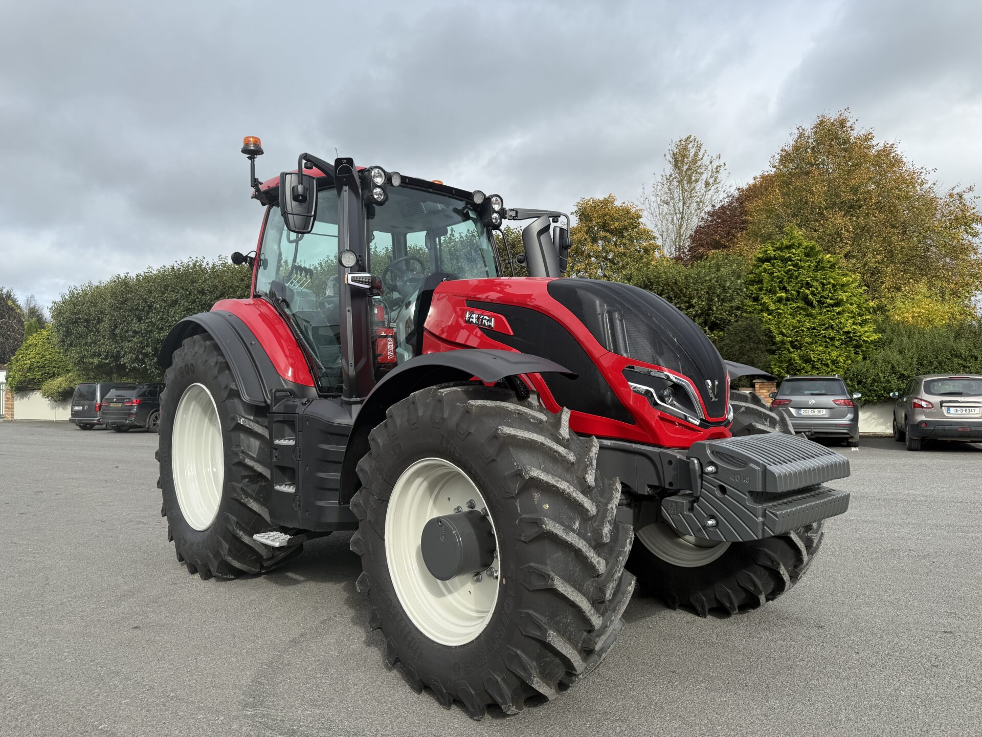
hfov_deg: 71.6
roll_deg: +1.1
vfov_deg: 56.8
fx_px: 681
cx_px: 491
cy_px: 368
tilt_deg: +3.3
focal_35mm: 24
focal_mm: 6.76
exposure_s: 1/2370
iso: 80
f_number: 1.78
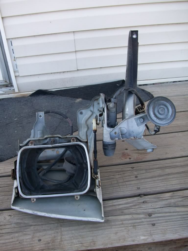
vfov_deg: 54.0
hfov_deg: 41.8
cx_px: 94
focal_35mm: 34
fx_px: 246
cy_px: 126
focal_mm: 5.7
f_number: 2.8
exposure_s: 1/112
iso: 64
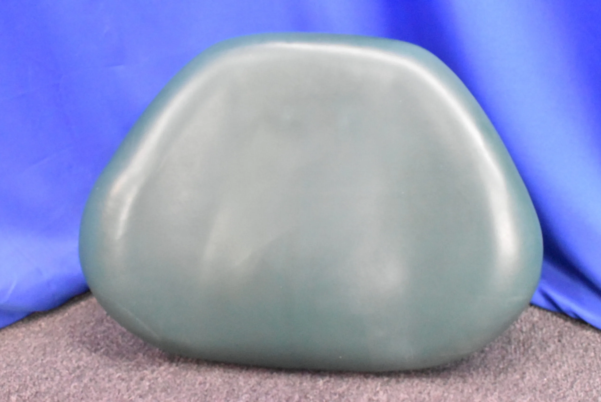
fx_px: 677
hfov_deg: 47.9
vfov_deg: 33.1
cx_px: 300
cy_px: 201
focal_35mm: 40
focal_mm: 27
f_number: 8
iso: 11400
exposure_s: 1/40
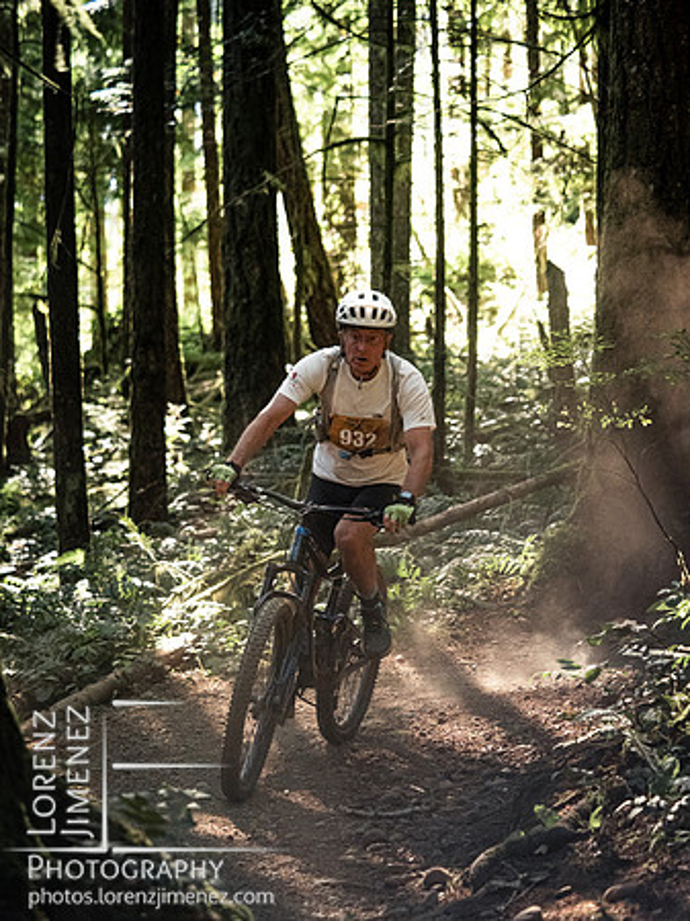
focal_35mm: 128
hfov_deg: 11.6
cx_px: 345
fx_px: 3405
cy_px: 460
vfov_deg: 15.4
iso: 3200
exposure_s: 1/800
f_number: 2.8
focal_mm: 64
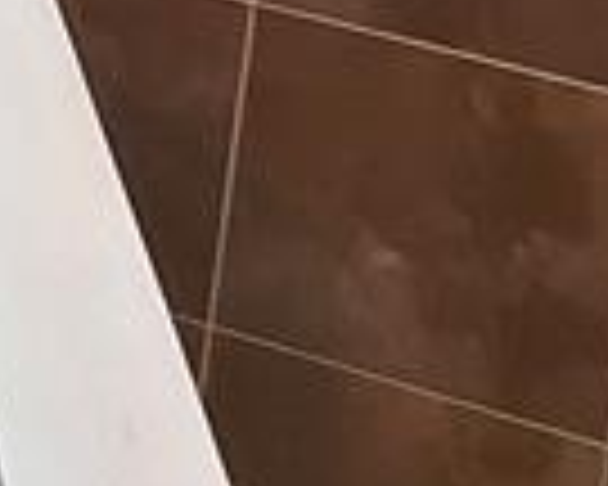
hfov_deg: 11.5
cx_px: -1207
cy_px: -1152
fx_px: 1727
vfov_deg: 9.8
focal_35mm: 96
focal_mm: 1.74
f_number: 2.2
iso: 40
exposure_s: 1/220
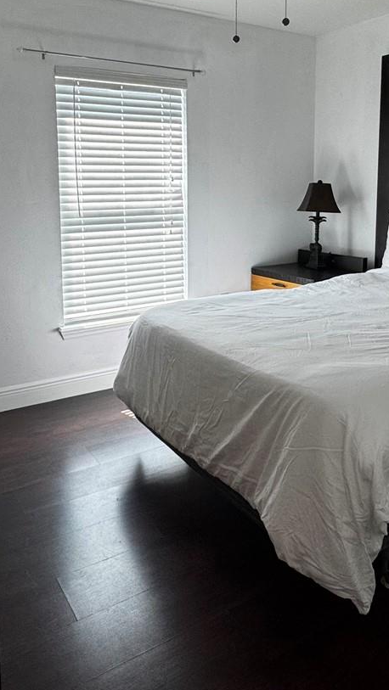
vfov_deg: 63.0
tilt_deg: -6.9
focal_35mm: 30
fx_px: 549
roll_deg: +0.7
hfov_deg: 39.0
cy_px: 241
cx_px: 188
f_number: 2.2
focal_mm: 2.22
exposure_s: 1/120
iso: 100
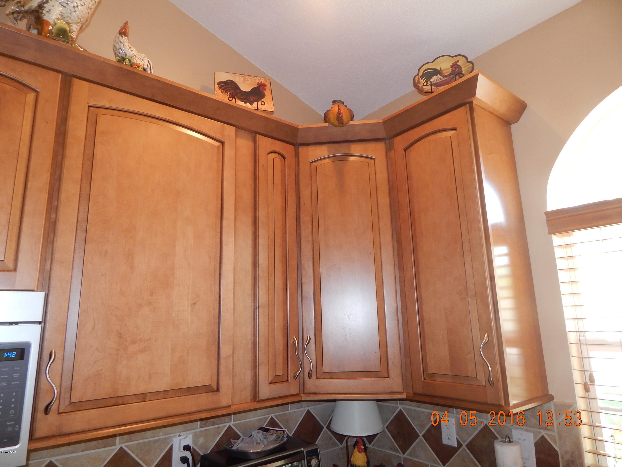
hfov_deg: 73.9
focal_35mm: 23
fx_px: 413
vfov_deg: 58.9
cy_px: 234
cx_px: 311
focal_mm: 4
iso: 200
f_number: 3
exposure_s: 1/30
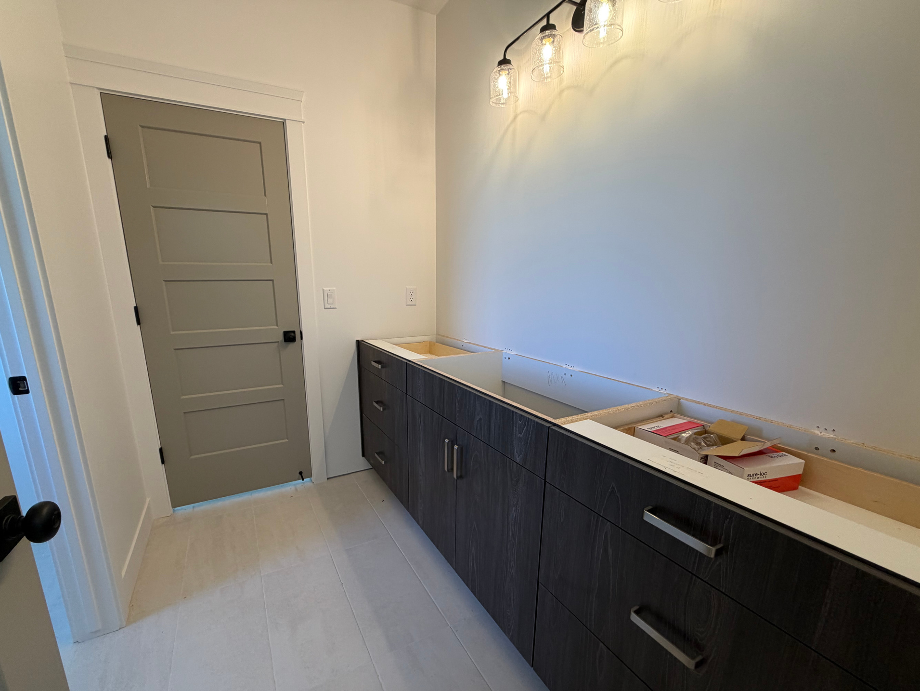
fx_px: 399
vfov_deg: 81.6
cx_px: 432
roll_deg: +0.5
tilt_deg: -13.4
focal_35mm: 15
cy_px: 370
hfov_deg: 98.0
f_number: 2.2
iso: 125
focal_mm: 2.22
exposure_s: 1/120
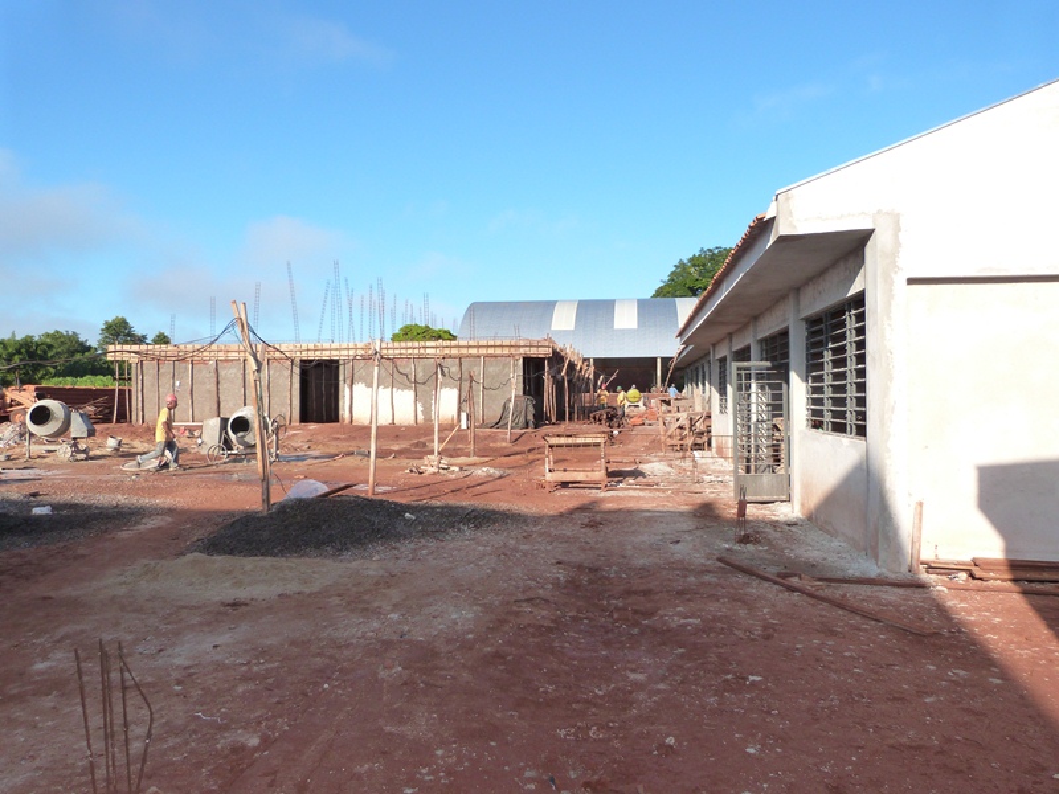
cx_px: 530
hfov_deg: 69.4
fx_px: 765
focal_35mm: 25
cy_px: 397
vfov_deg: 54.9
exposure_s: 1/1000
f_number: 2.8
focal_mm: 4.5
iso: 160
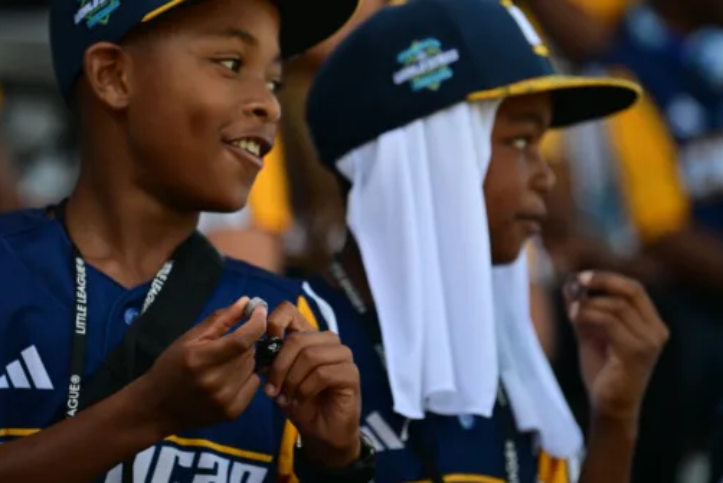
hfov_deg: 8.1
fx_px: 5102
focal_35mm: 254
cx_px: 325
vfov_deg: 5.4
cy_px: 192
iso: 720
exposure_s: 1/3200
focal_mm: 170
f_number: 2.8
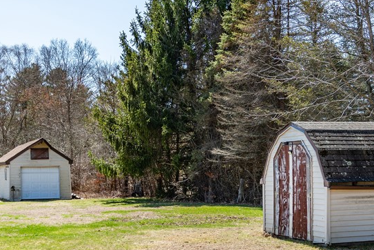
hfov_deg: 35.6
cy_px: 177
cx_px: 160
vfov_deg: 24.0
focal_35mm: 56
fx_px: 582
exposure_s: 1/250
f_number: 6.3
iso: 100
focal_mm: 28
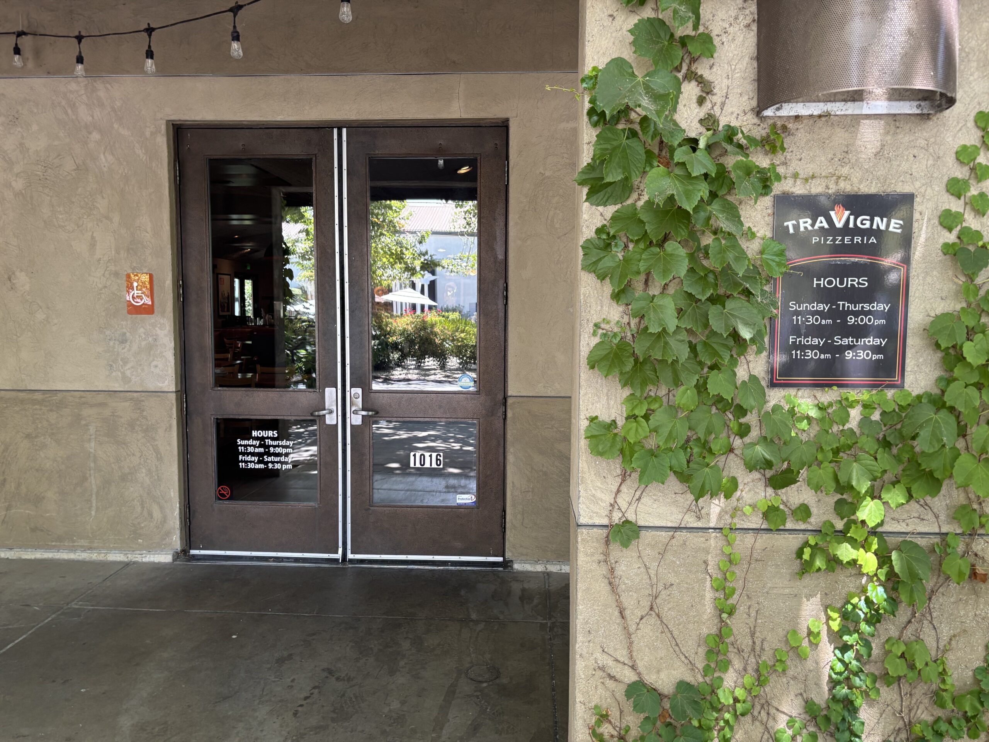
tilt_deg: -4.6
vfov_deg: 53.1
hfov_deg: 67.3
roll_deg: -0.9
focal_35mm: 26
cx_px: 494
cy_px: 371
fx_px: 743
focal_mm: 5.96
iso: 100
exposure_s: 1/121
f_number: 1.6
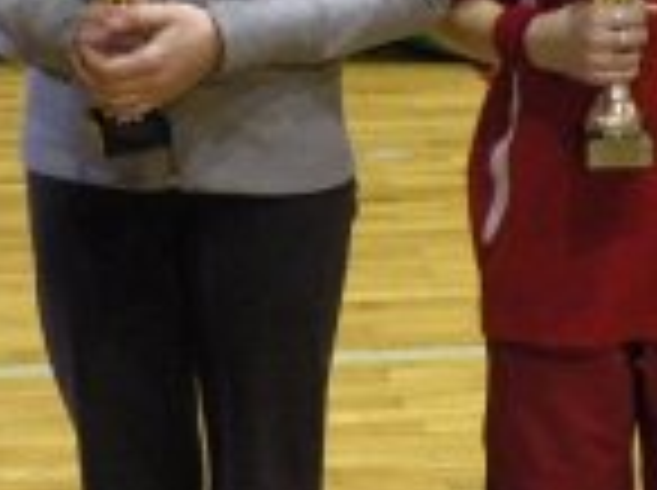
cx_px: 171
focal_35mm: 144
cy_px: -2
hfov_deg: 13.7
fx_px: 2729
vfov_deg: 10.2
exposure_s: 1/11.4
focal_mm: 7.4
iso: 400
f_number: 3.2
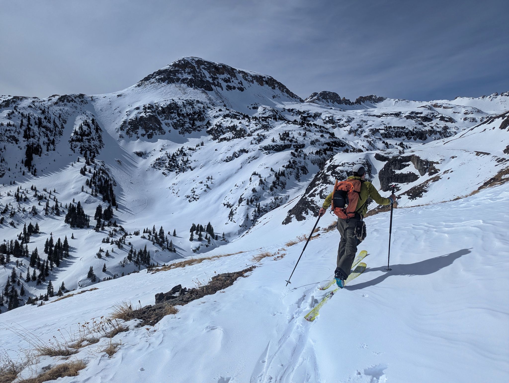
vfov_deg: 56.9
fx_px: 353
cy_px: 192
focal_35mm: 24
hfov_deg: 71.5
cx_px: 254
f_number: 1.85
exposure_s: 1/6667
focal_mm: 6.81
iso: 46
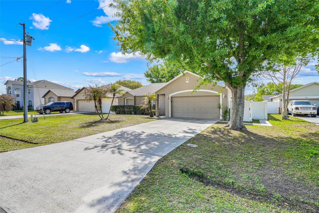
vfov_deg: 67.4
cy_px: 106
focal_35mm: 18
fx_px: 159
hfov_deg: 90.0
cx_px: 160
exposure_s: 1/100
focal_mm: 18
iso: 250
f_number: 9
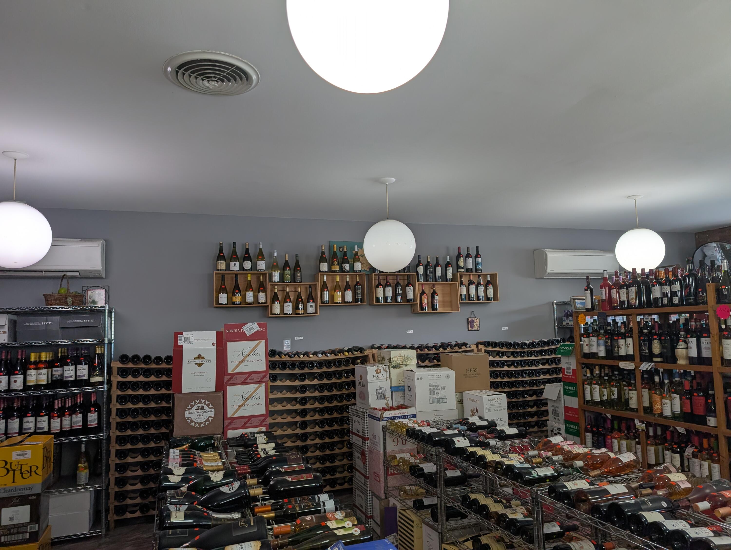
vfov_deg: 56.9
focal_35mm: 24
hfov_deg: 71.5
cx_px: 366
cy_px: 275
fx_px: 507
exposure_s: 1/120
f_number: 1.68
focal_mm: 6.9
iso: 65
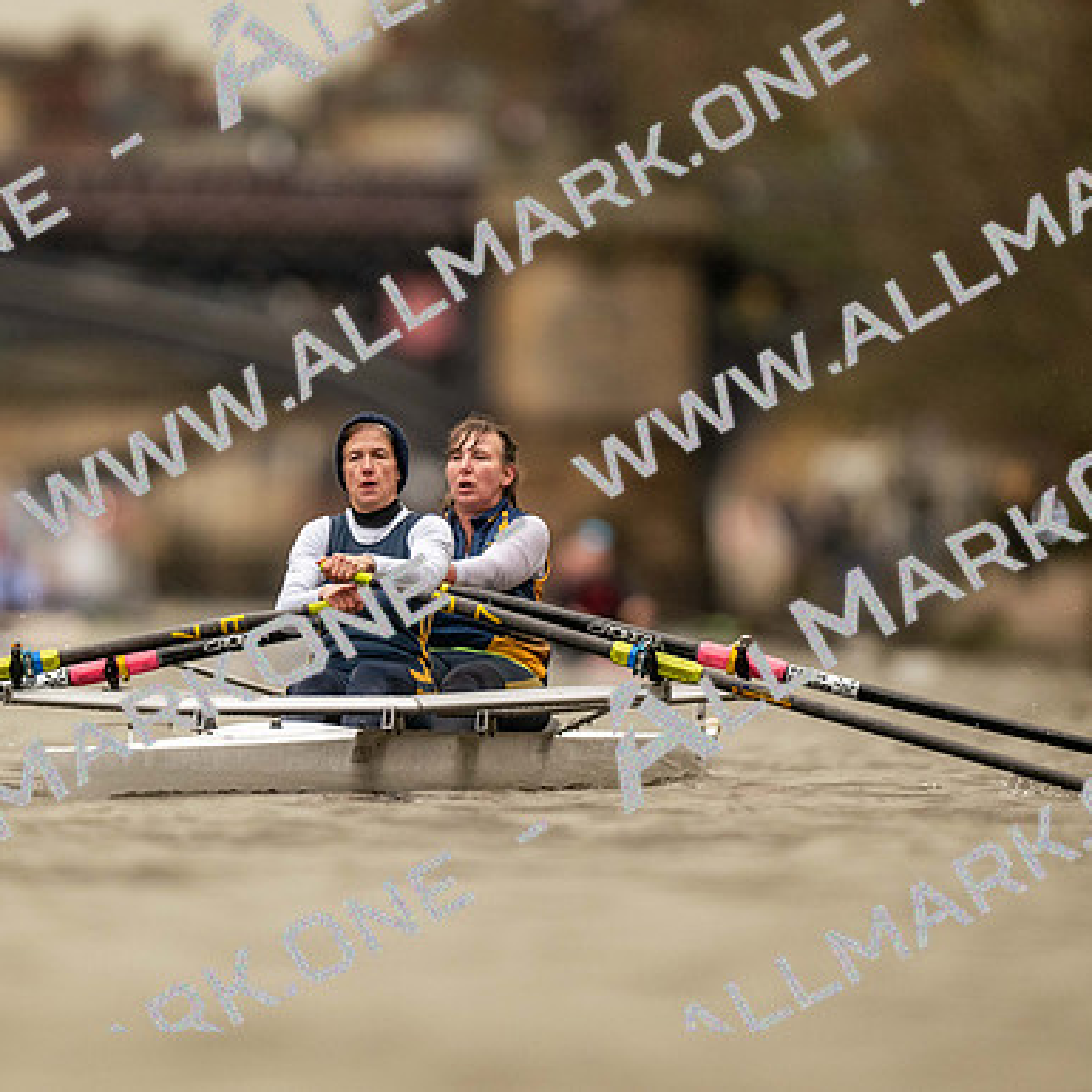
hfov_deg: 2.3
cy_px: 546
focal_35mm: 769
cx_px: 366
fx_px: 27446
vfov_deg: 2.3
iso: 2800
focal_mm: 600
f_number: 4
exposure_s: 1/1600
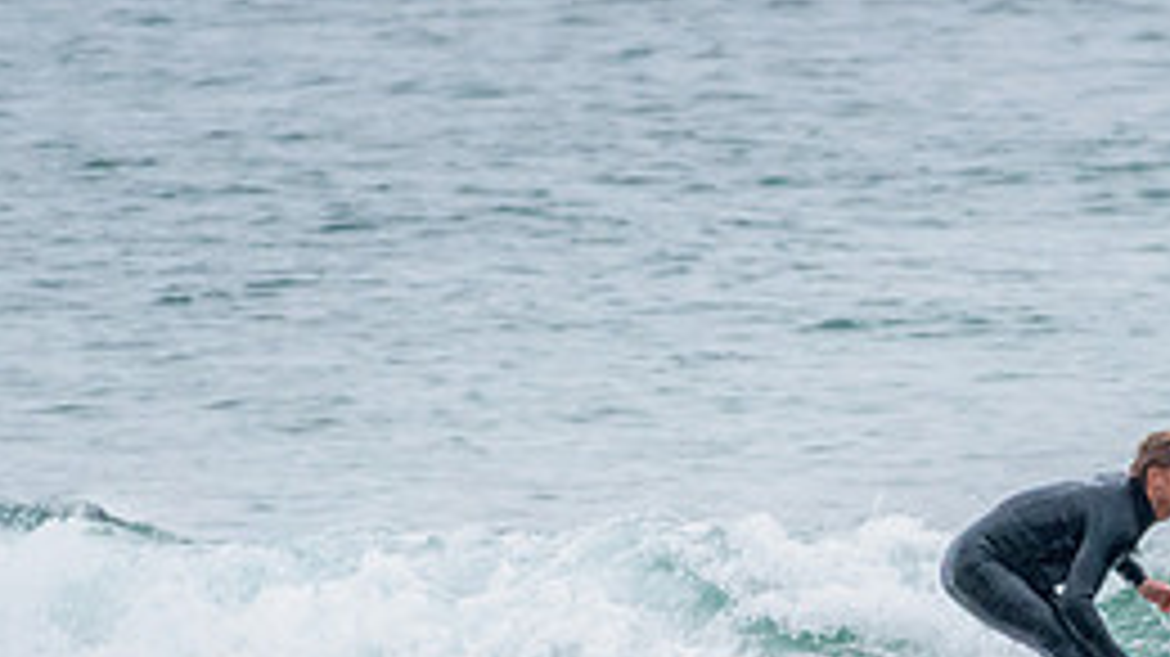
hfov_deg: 1.5
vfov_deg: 0.8
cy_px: 662
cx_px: 1156
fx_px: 44408
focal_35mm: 1432
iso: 1100
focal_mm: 500
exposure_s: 1/1000
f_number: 5.6
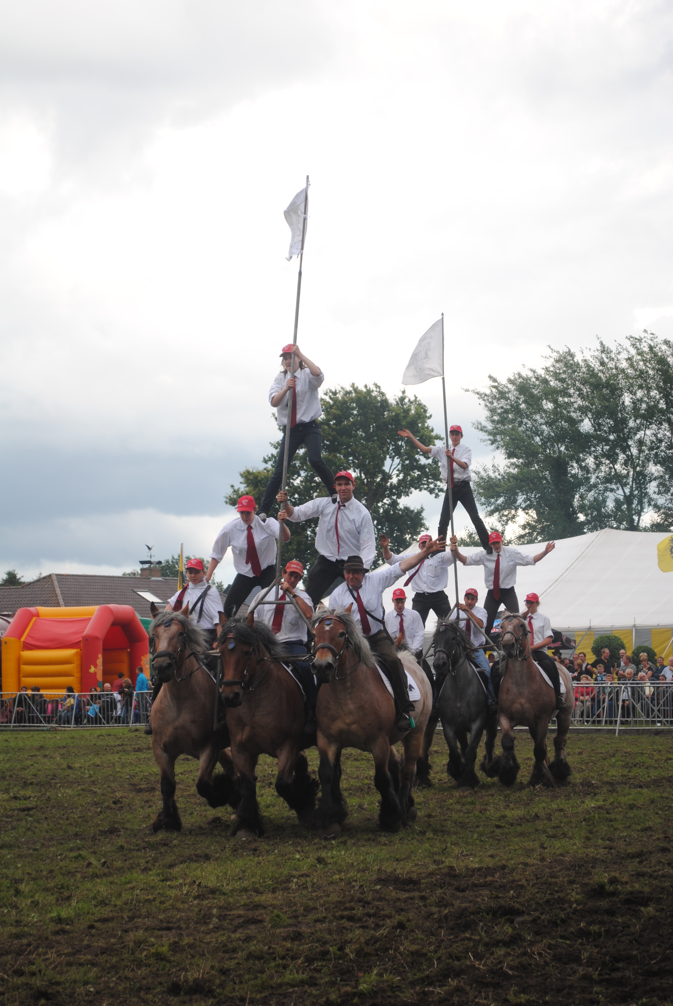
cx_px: 336
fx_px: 2307
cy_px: 503
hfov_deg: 16.6
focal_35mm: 82
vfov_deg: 24.6
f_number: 6.3
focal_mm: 55
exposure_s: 1/160
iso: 100
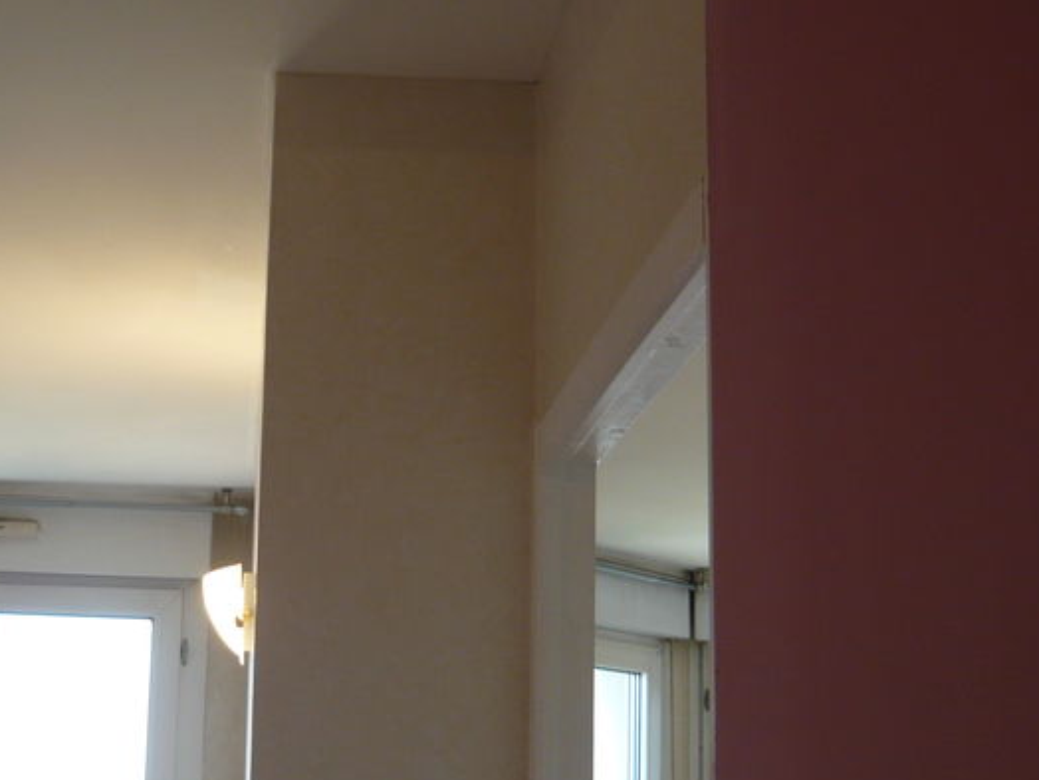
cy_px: 490
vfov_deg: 23.2
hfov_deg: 30.3
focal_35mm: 63
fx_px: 1891
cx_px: 284
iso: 100
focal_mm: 5.5
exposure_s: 1/60
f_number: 2.8
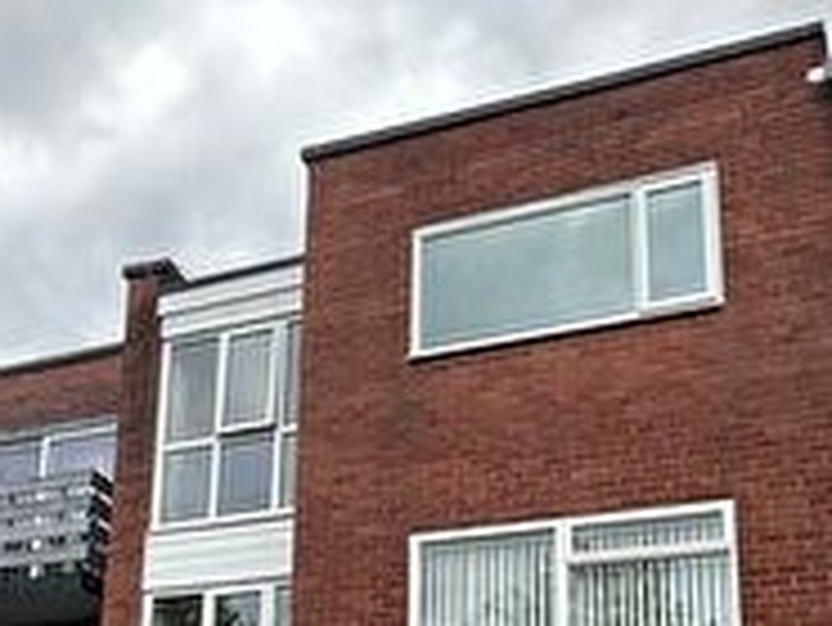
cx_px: 252
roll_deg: -2.3
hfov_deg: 35.6
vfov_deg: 25.7
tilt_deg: +14.5
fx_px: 1275
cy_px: 673
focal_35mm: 53
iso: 40
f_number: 2.2
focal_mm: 2.22
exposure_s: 1/997
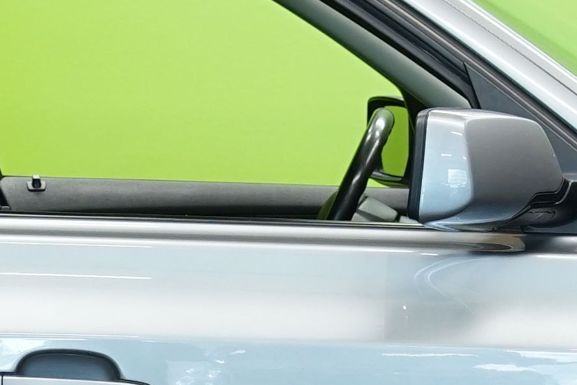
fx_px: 4214
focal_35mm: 263
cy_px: 567
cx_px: 104
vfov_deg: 5.2
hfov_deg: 7.8
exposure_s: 1/20
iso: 500
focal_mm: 39
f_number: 5
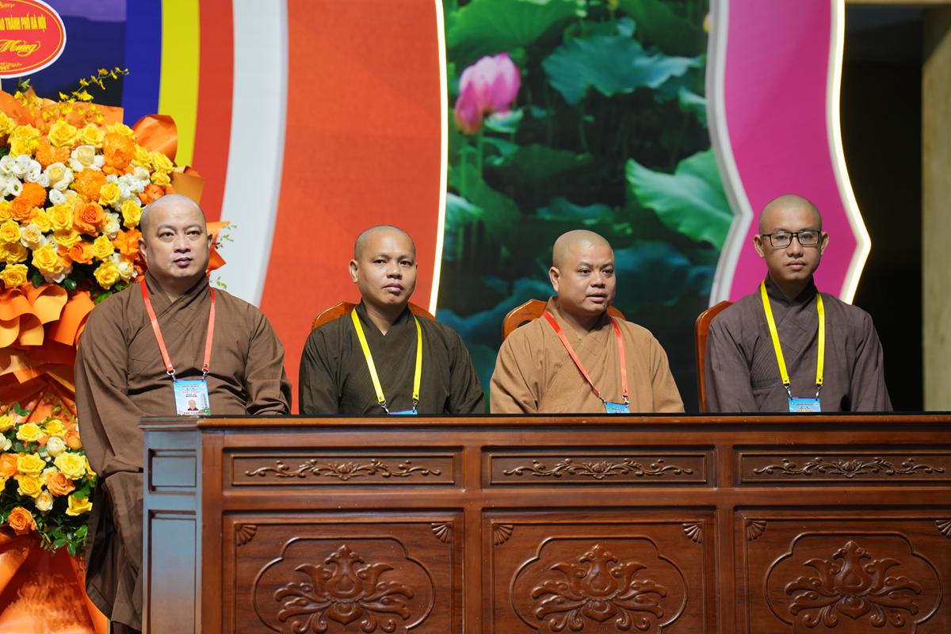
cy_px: 317
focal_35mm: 200
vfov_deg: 6.9
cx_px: 476
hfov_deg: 10.3
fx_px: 5283
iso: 800
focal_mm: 200
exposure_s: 1/100
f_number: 4
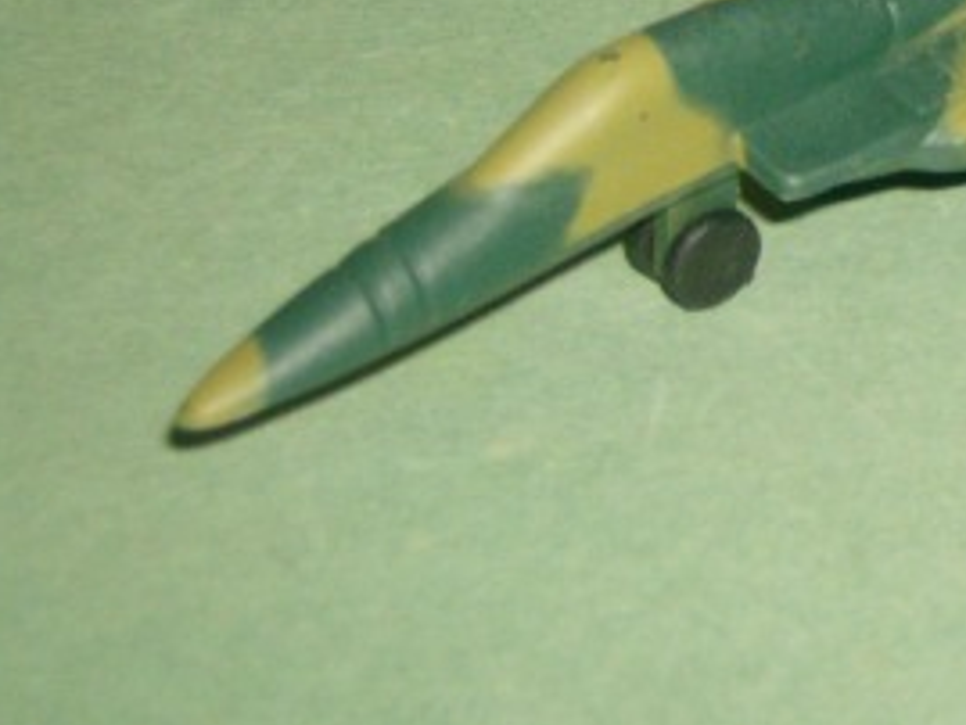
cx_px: 1138
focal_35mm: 133
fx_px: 3713
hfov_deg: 14.4
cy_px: -22
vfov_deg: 11.0
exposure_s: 1/82.2
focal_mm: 9.3
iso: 200
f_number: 3.4
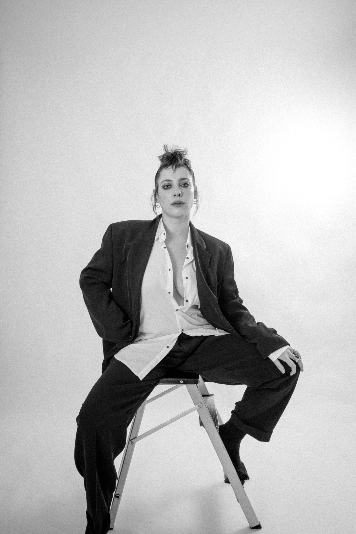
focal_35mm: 31
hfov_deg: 42.3
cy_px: 267
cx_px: 178
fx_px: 460
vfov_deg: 60.3
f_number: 11
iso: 200
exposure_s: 1/100
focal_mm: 31
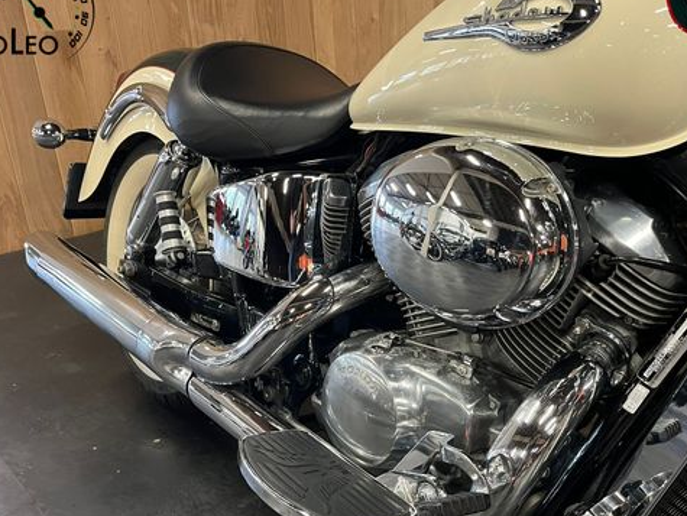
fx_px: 695
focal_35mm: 35
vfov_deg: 40.6
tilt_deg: -23.8
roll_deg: +2.6
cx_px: 376
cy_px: 301
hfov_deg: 52.5
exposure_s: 1/33
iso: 500
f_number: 1.6
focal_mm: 5.1
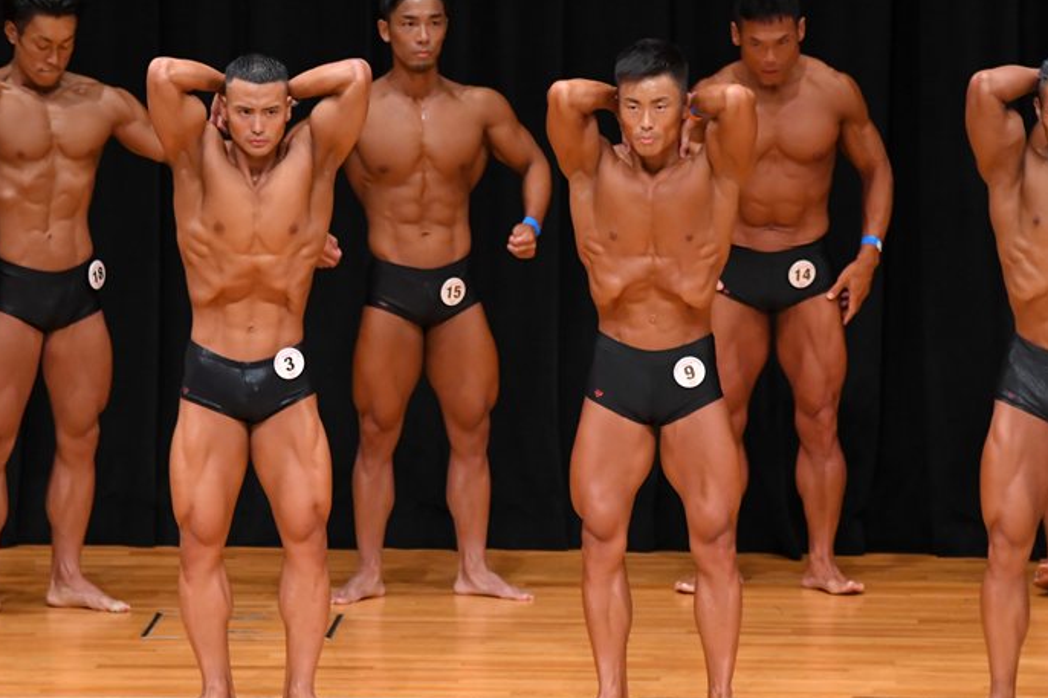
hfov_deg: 6.4
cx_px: 476
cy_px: 391
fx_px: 9371
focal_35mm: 322
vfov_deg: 4.3
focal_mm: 190
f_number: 5.6
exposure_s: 1/400
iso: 4000
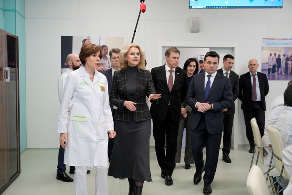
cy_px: 98
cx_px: 146
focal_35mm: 42
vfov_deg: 31.9
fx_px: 341
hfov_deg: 46.4
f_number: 3.5
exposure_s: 1/320
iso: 1600
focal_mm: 42
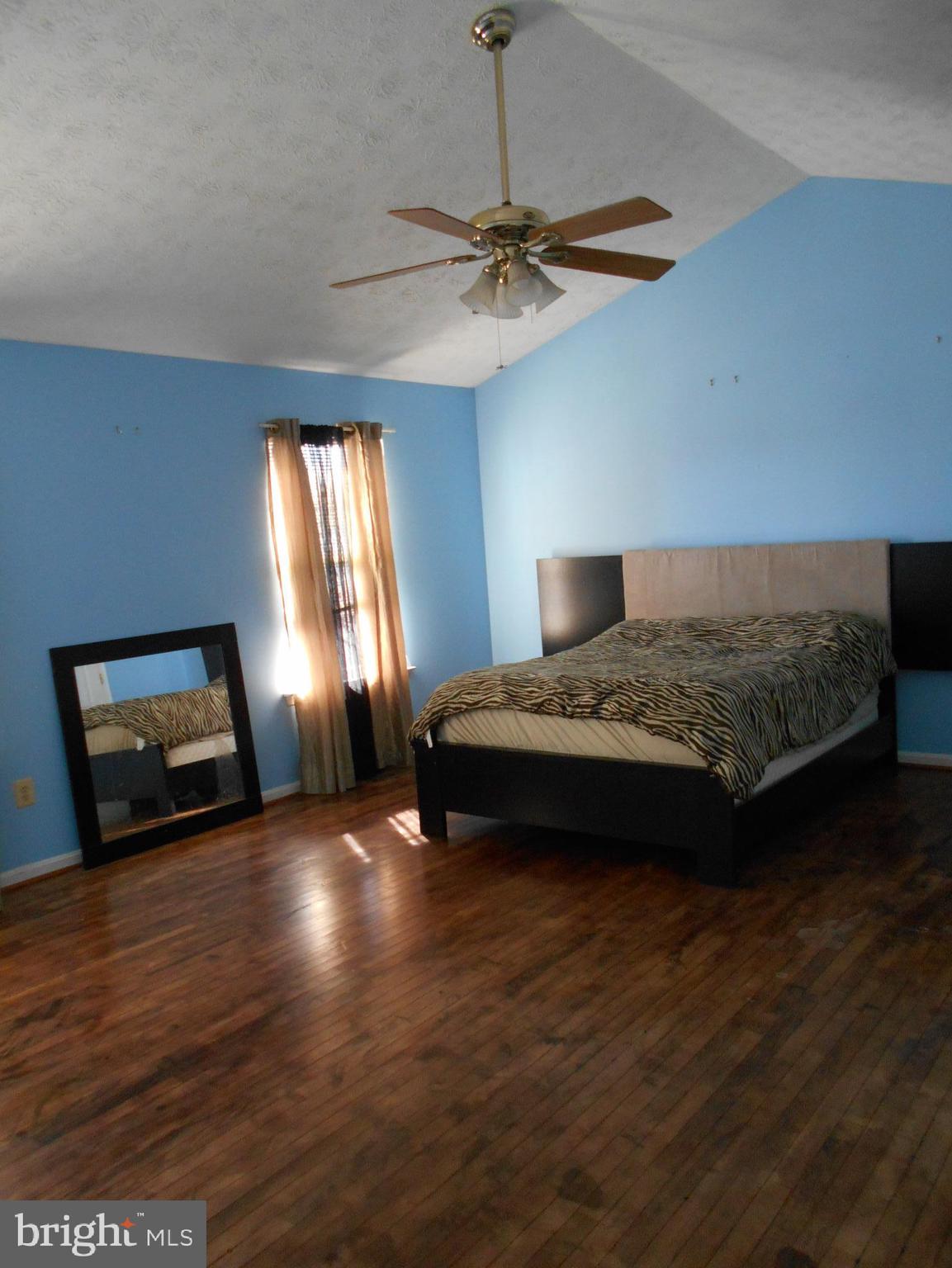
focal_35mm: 26
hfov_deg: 53.1
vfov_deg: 67.3
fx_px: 953
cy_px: 634
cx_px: 476
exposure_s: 1/30
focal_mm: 4.6
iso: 400
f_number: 3.2
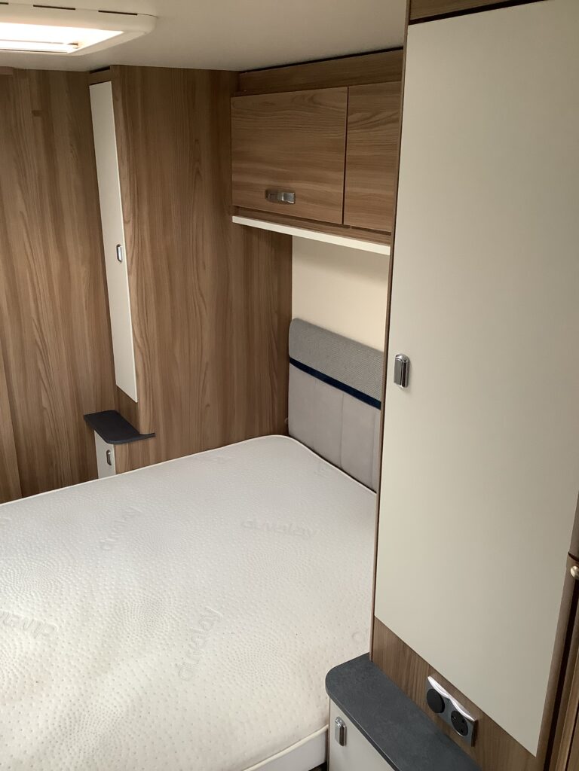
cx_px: 290
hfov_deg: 45.4
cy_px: 386
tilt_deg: -20.7
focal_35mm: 31
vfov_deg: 58.4
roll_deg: -1.7
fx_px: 691
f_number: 2.4
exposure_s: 1/50
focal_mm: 3.3
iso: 125
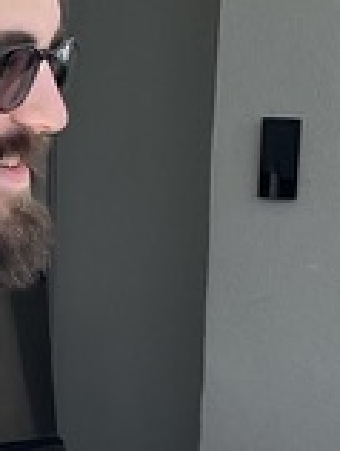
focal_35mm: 168
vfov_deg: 11.7
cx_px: 37
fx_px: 2194
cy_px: 405
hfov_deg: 8.8
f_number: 1.6
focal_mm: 5.1
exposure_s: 1/2203
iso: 32
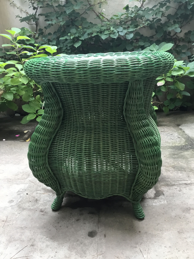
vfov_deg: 58.4
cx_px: 97
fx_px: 232
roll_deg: +3.6
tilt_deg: -17.5
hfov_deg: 45.4
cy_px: 130
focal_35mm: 31
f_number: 2.4
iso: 32
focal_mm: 3.3
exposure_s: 1/33
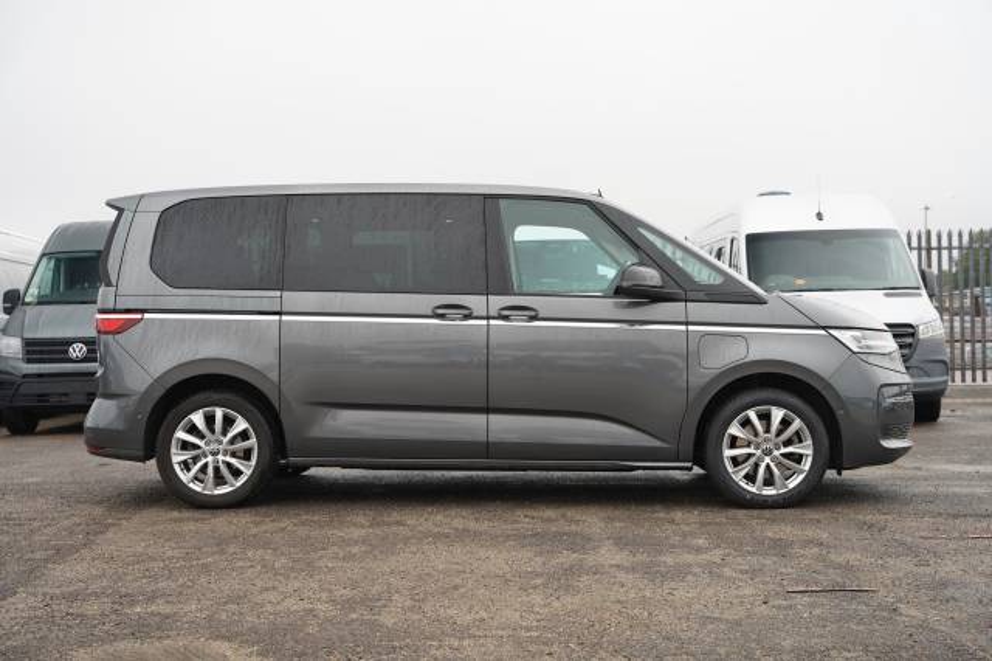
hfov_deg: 42.0
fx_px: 1292
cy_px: 330
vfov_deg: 28.7
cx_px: 496
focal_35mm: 47
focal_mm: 46.9
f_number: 4
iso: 100
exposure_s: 1/60
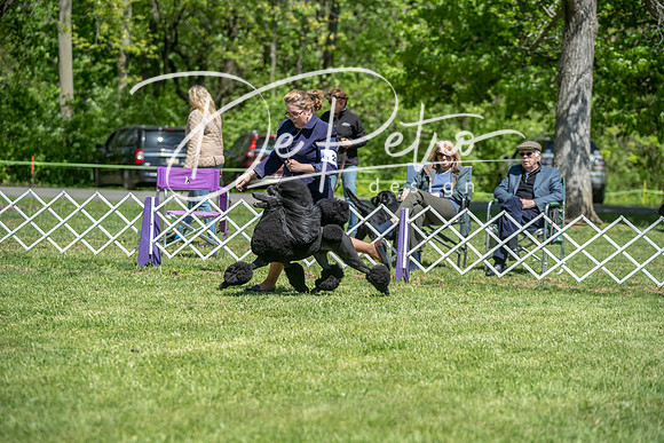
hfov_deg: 17.1
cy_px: 222
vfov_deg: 11.4
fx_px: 2214
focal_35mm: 120
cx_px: 332
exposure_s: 1/1000
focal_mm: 120
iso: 160
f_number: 4
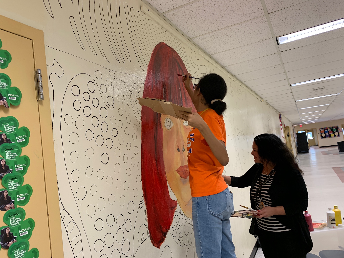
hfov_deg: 67.3
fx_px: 258
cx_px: 172
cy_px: 129
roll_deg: +6.7
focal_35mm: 26
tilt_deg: +3.9
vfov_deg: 53.1
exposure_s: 1/60
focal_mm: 4.25
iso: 200
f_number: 1.8
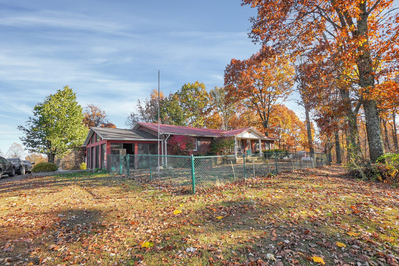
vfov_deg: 77.3
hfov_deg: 100.4
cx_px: 200
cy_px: 133
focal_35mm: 15
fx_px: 166
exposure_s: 1/250
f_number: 7.1
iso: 400
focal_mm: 10
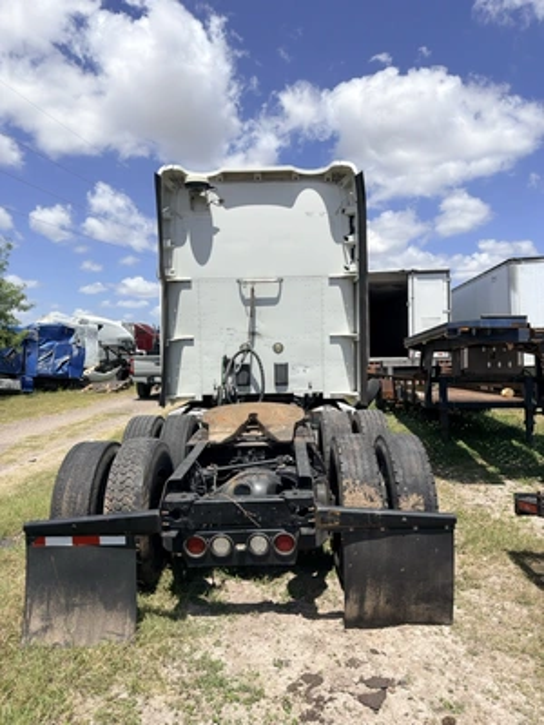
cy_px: 362
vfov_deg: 71.6
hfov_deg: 56.8
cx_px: 272
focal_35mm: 24
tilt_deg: +0.1
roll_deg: -0.1
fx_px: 503
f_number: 1.78
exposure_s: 1/8130
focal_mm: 6.76
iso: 80
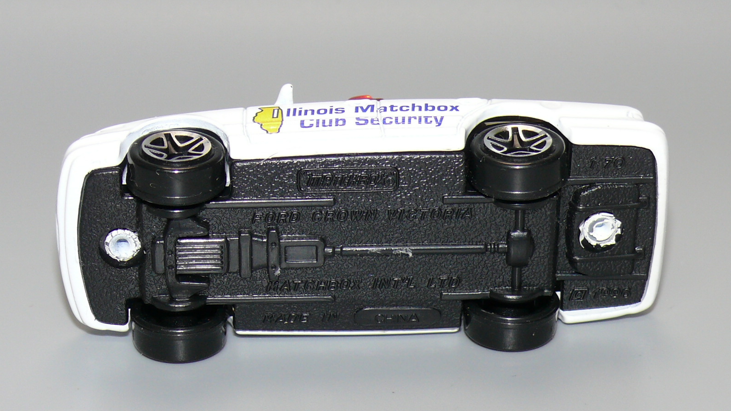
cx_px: 364
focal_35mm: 127
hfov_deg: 16.9
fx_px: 2462
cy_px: 222
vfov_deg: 9.6
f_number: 4
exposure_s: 1/30
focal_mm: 14.3
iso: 100
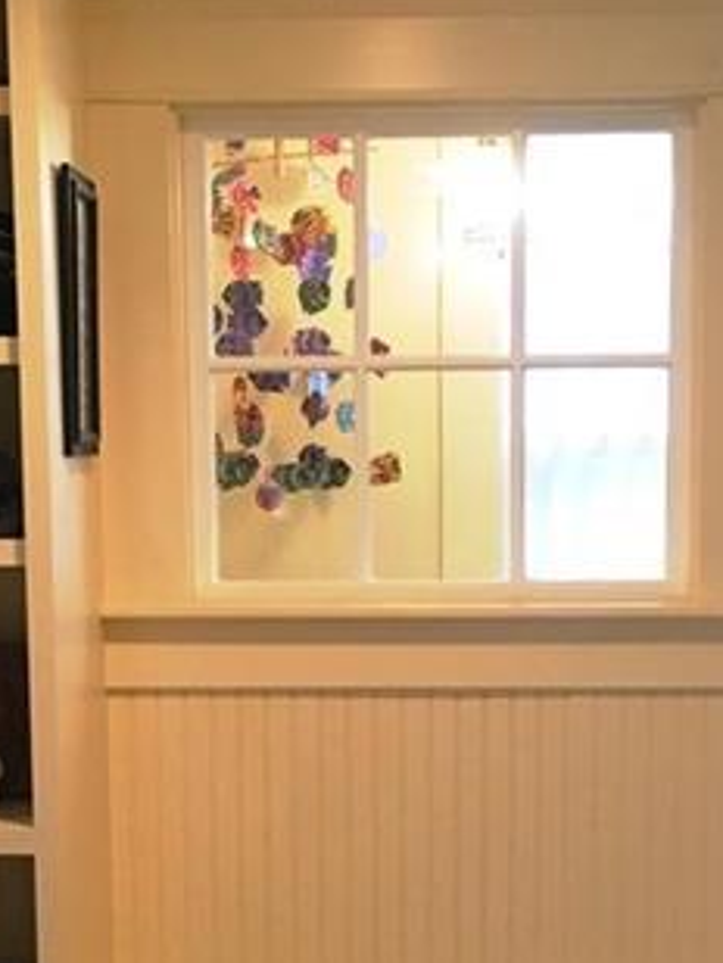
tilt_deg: -7.1
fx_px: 2004
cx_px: 407
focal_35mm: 72
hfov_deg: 20.4
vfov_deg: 26.5
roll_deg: -0.3
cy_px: 782
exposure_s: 1/30
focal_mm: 4.15
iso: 80
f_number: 2.2
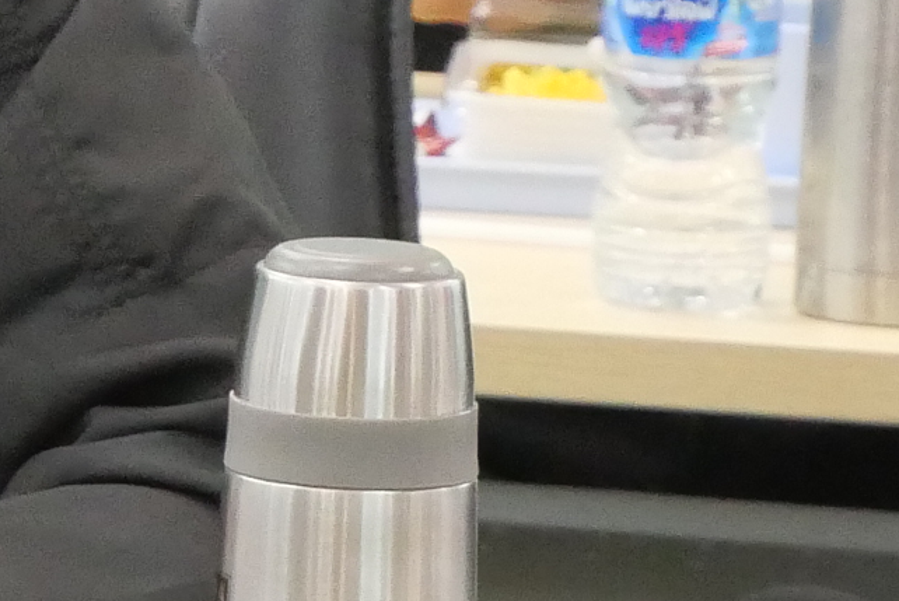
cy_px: -77
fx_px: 17917
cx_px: -1010
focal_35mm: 717
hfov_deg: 2.9
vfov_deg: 1.9
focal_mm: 60
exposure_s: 1/50
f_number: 5.6
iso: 3200
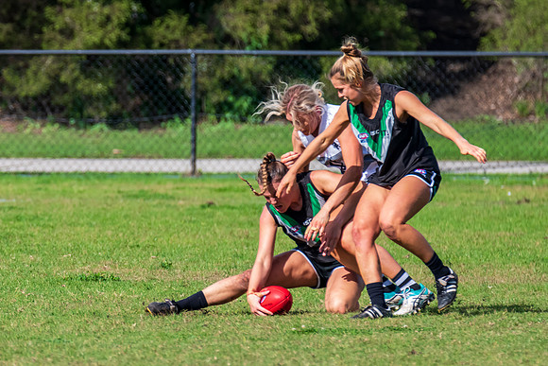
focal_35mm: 988
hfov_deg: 2.1
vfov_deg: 1.4
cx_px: 190
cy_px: 199
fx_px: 15050
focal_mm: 550
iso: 800
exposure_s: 1/1250
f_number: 9
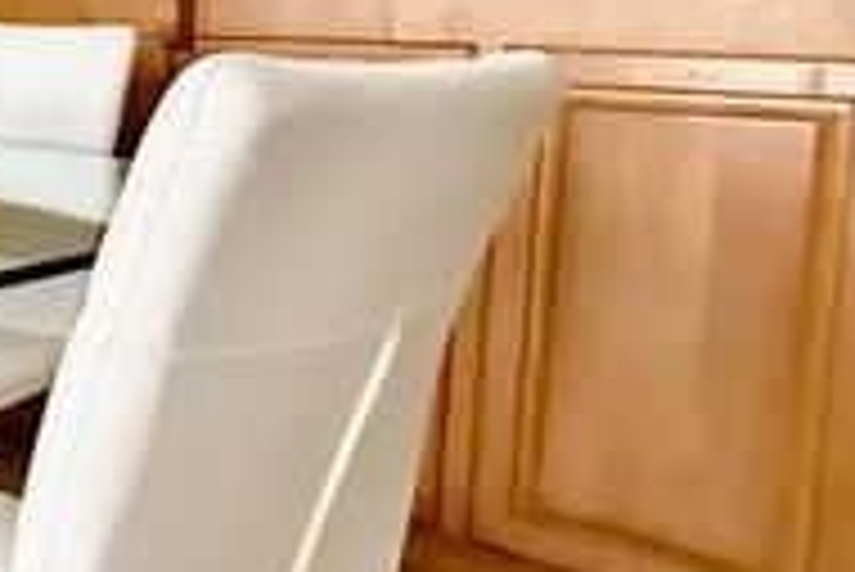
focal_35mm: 49
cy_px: 90
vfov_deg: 26.9
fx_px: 1165
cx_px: -428
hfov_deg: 27.6
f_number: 2.2
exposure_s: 1/120
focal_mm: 2.22
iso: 640
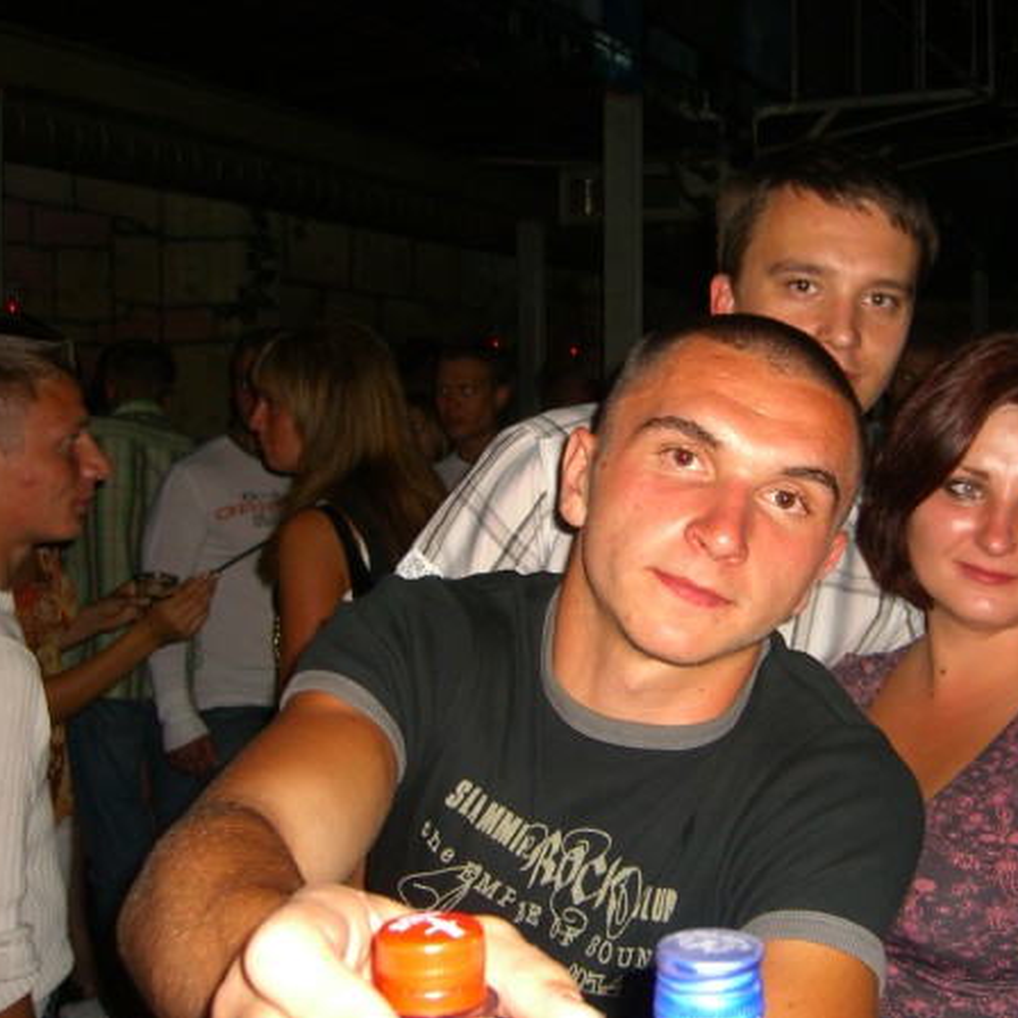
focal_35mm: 45
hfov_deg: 37.2
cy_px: 509
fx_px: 1497
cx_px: 670
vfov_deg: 37.6
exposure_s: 1/60
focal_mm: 7.9
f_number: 2.8
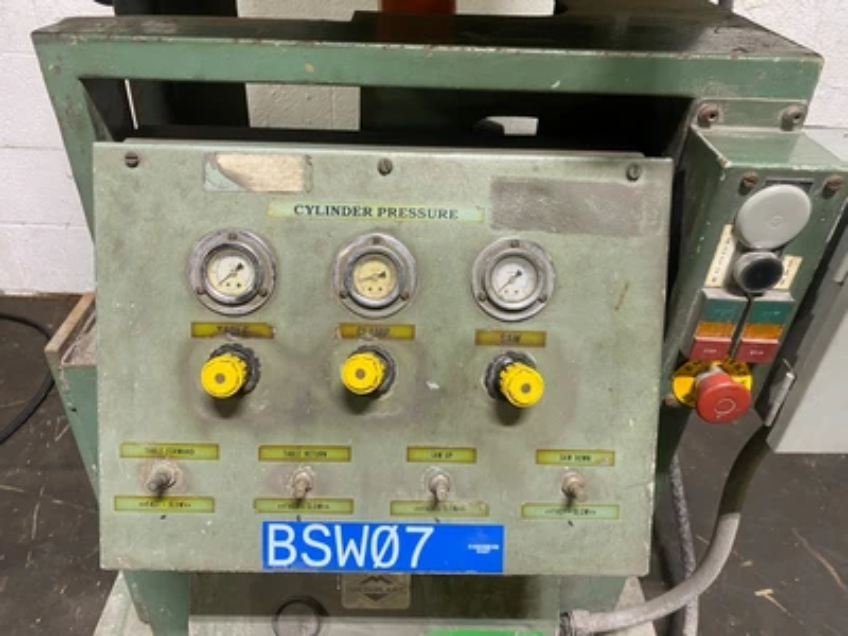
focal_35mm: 26
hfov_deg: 67.3
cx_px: 424
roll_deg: -3.0
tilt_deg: -35.0
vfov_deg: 53.1
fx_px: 637
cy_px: 318
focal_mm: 4.25
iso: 160
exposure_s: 1/60
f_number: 1.8
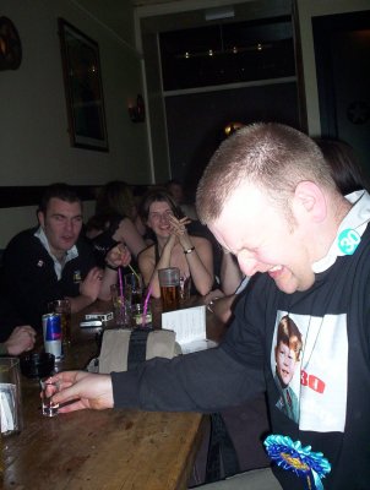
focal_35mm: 38
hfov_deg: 37.9
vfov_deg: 48.9
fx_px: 539
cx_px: 185
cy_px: 245
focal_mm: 4.99
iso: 140
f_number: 4.5
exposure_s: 1/60
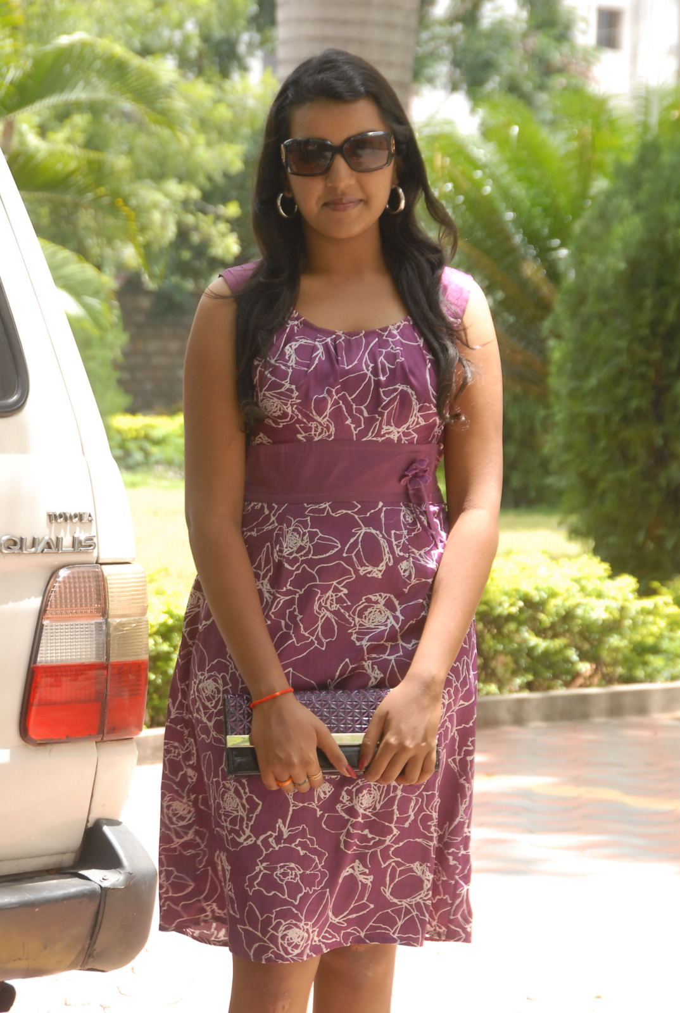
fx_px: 4441
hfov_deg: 8.8
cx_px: 340
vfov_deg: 13.0
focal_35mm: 158
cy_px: 506
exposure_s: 1/125
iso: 500
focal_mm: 105
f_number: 9
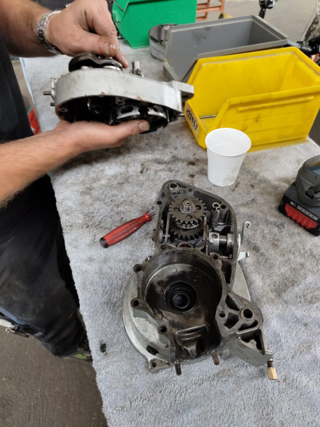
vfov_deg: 71.6
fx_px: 296
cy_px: 214
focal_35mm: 24
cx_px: 160
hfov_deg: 56.8
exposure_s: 1/100
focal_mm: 5.59
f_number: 1.88
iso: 176
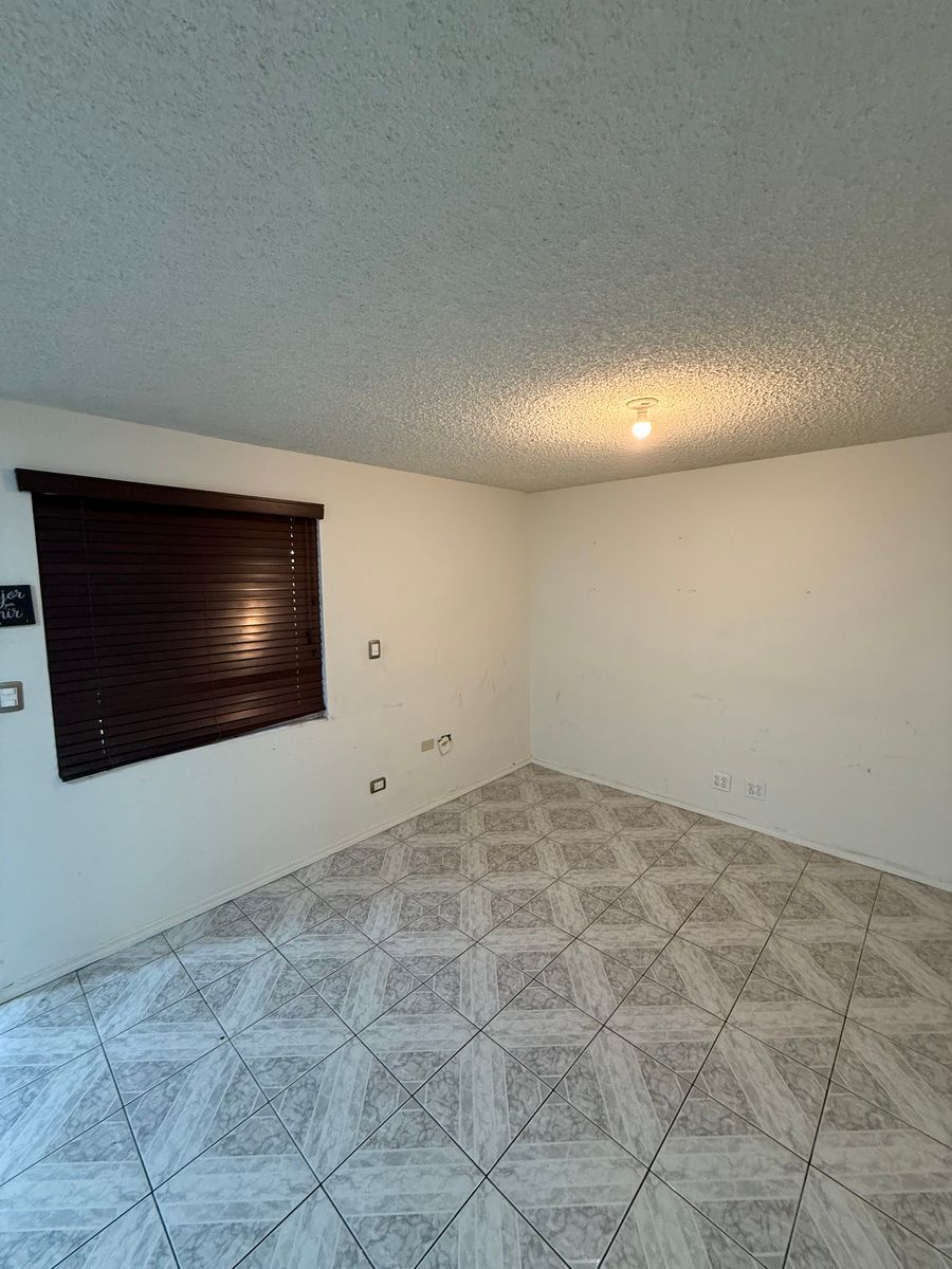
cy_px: 634
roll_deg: +0.1
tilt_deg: -5.4
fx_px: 513
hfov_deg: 85.7
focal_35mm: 14
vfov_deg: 102.1
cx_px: 476
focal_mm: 2.22
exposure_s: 1/60
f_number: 2.2
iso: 320
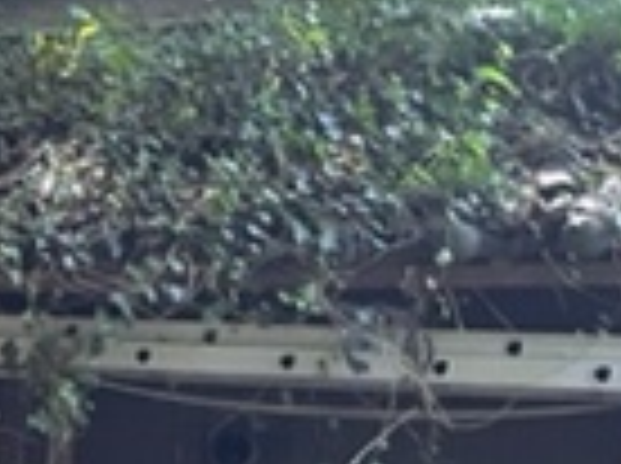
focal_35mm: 121
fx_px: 2167
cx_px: -626
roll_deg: +0.6
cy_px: 473
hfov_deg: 13.8
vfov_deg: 12.1
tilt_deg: +4.3
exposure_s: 1/62
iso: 125
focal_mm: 4.2
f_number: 1.6
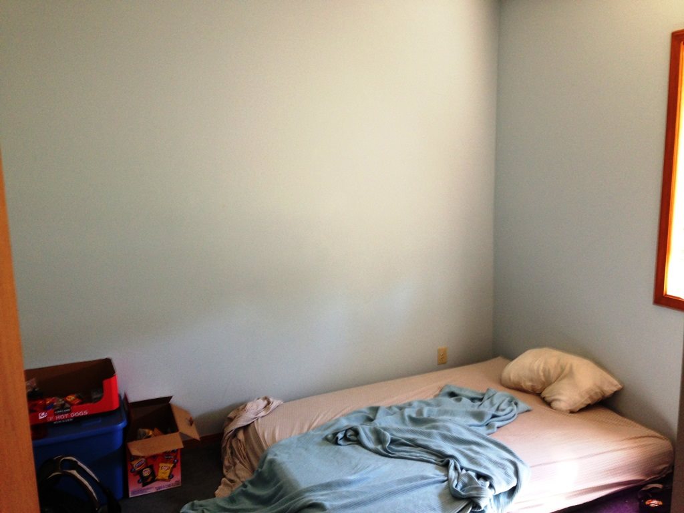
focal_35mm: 33
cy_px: 256
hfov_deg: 55.4
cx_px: 342
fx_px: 652
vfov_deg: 42.9
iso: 80
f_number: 2.4
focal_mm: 4.13
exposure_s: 1/20
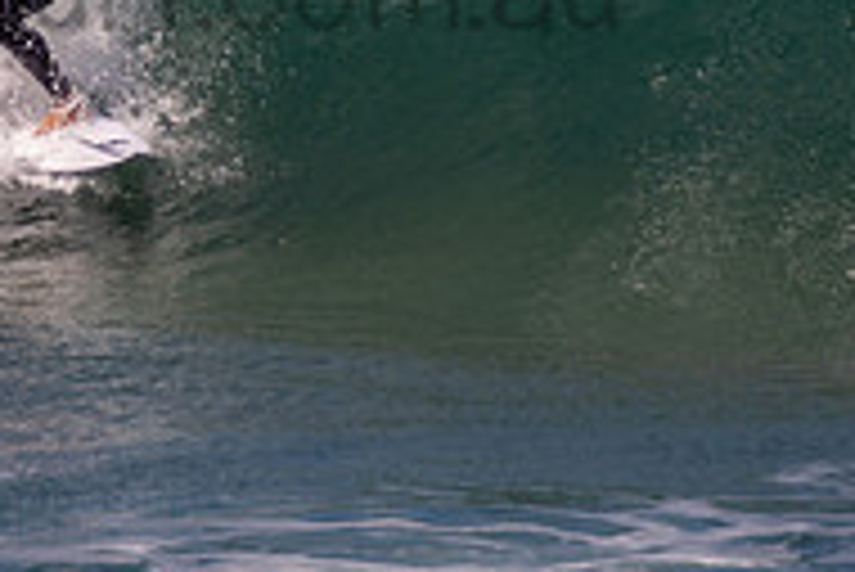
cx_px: 144
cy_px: -74
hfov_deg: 1.1
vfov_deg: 0.8
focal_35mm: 1832
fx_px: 43542
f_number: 5.6
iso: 125
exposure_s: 1/1250
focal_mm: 400
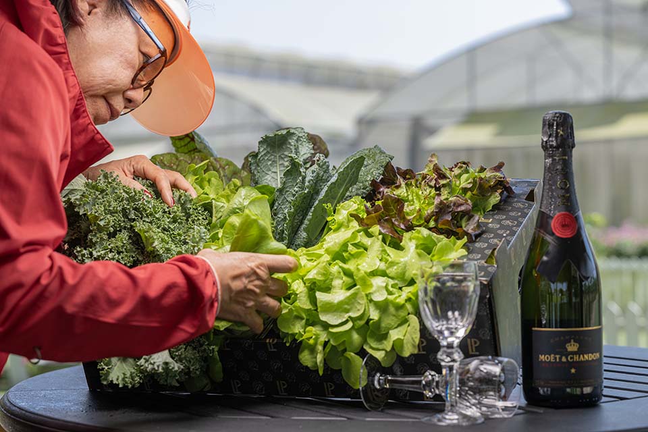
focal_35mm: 70
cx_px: 324
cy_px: 216
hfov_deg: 28.8
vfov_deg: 19.5
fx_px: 1260
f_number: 4.5
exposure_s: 1/320
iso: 100
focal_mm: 70
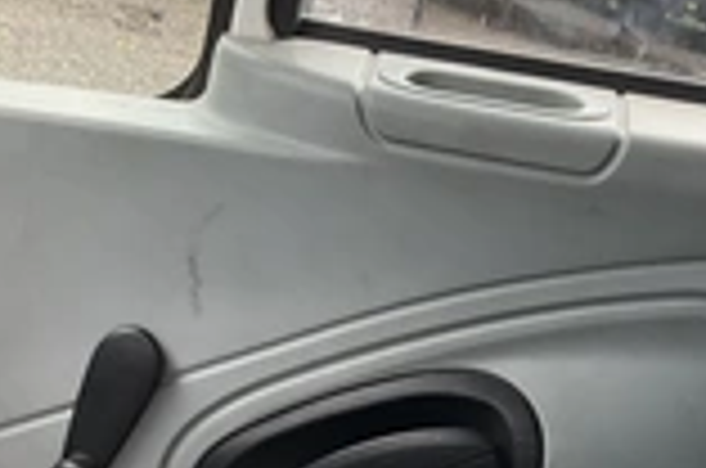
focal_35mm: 77
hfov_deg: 26.1
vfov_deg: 17.2
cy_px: 477
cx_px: 513
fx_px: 1507
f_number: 1.8
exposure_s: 1/122
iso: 40
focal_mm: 3
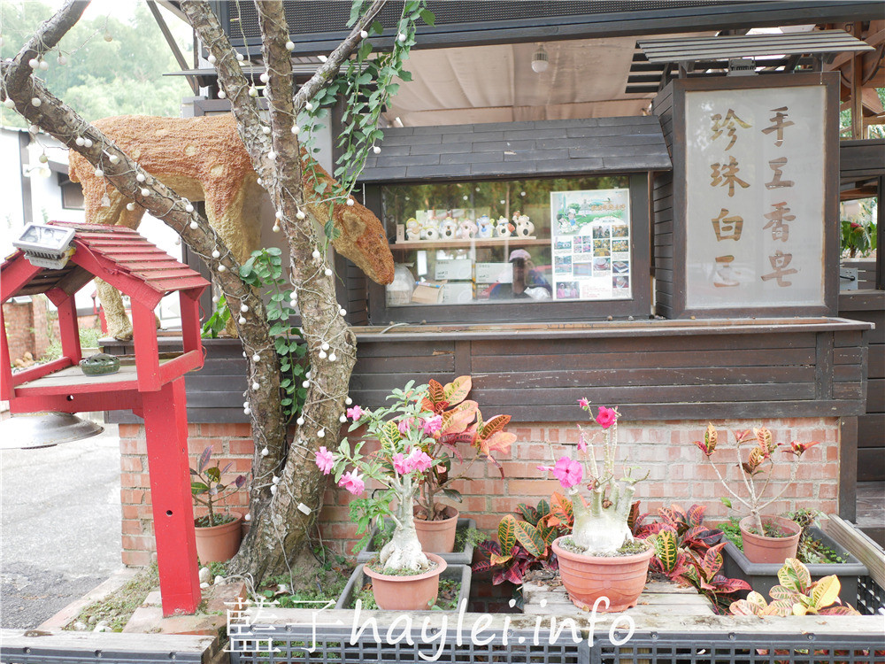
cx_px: 442
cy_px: 332
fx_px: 767
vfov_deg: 46.8
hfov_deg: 60.0
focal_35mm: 30
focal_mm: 15
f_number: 1.7
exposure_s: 1/125
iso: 200
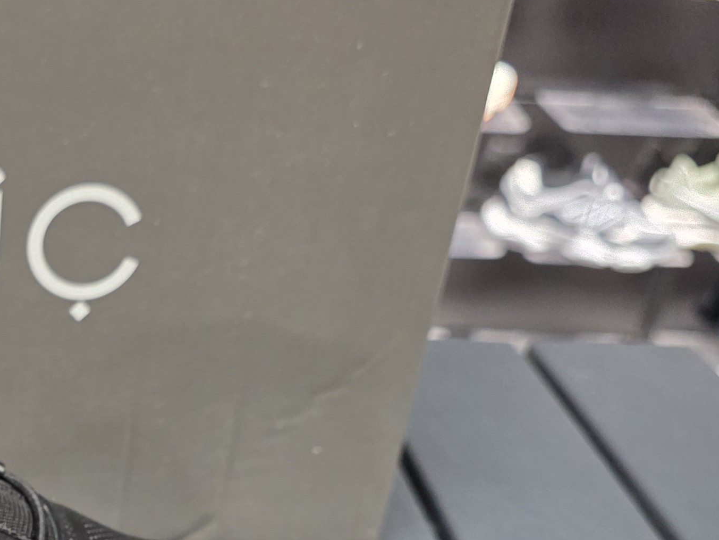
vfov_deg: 20.5
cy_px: 603
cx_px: -87
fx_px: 1413
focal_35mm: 68
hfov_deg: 26.2
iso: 400
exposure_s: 1/100
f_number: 1.7
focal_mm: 6.3
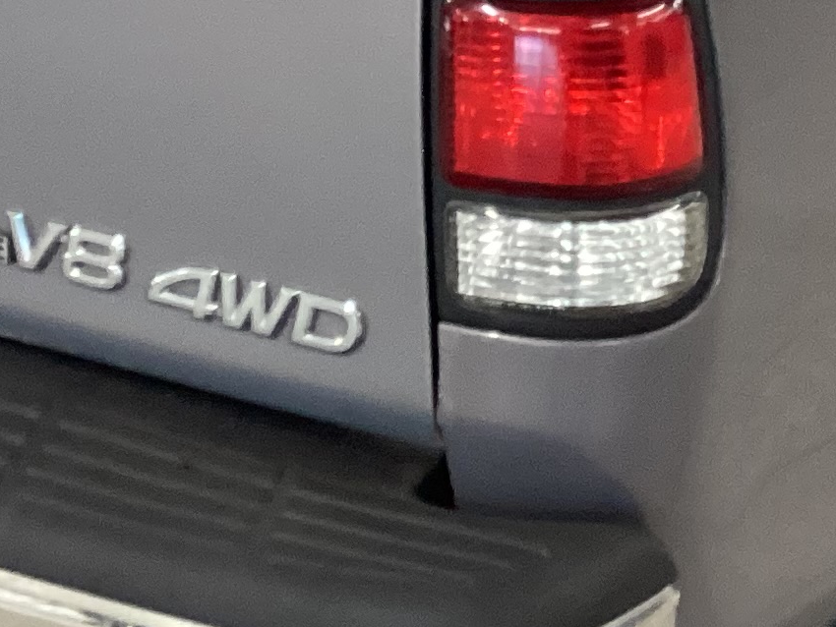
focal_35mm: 119
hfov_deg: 16.5
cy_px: -197
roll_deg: +0.0
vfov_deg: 12.1
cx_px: 271
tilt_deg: -15.3
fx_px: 2875
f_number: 2.4
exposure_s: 1/40
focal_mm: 3.3
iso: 250
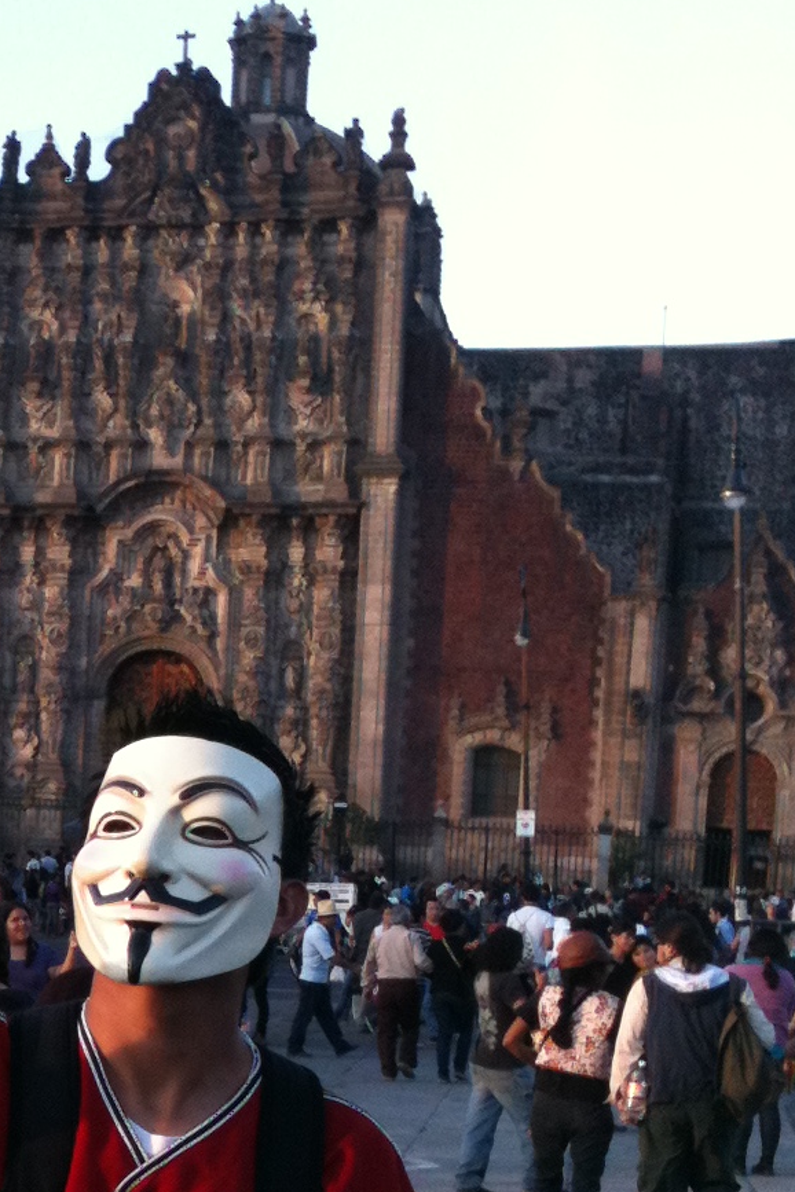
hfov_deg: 15.2
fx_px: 2849
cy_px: 925
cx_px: -237
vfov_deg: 23.4
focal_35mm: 86
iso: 64
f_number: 2.8
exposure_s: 1/177
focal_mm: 3.85
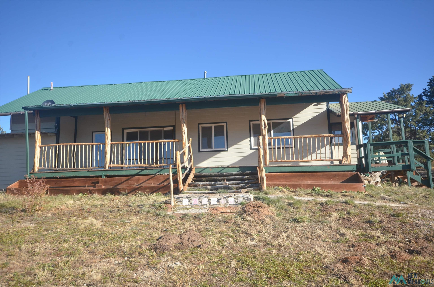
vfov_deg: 47.7
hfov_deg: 67.5
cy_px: 144
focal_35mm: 27
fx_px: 325
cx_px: 217
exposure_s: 1/250
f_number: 8
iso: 200
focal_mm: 18
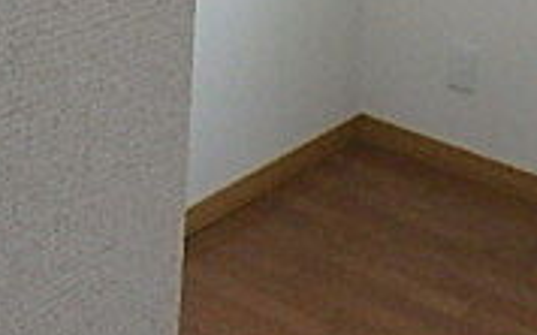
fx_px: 1170
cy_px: -278
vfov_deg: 14.3
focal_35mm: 80
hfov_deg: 24.5
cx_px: -15
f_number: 3.5
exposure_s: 1/30
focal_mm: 3.7
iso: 500
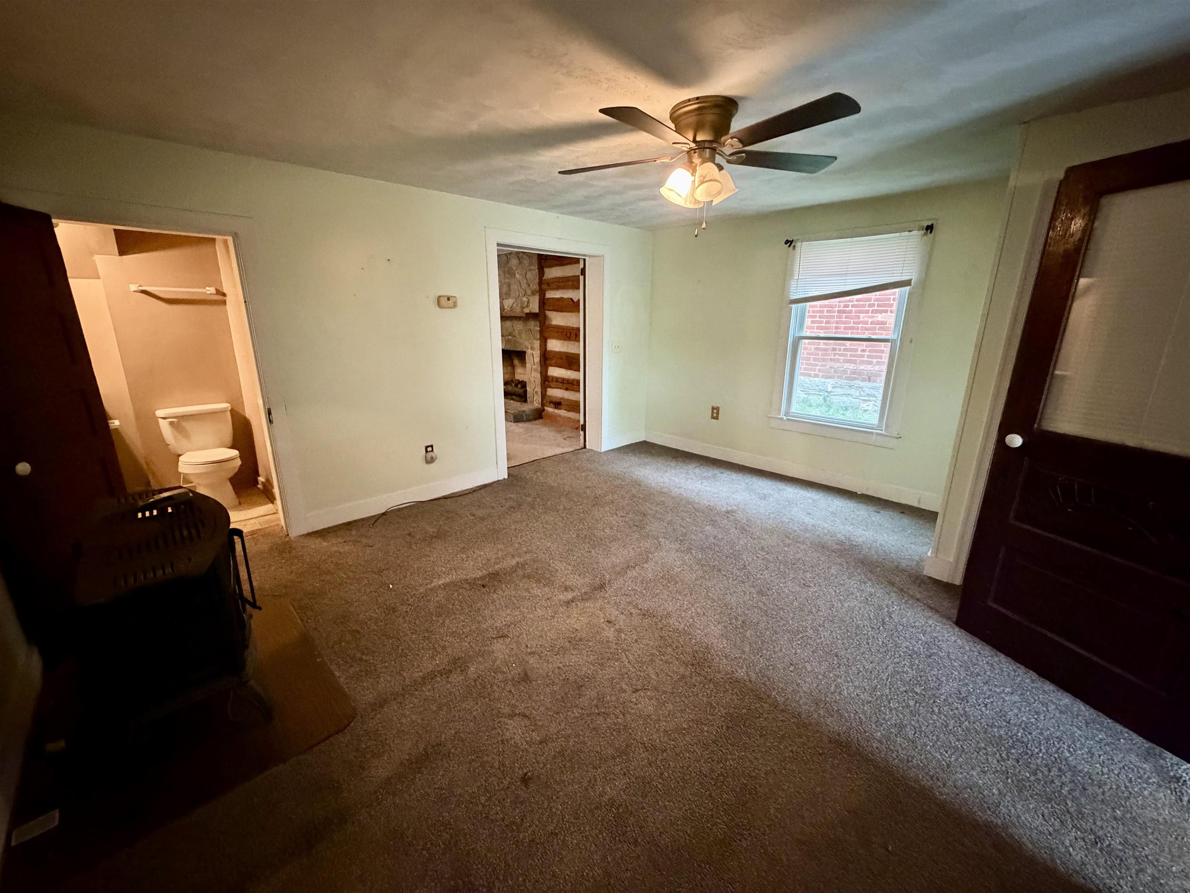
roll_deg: +0.9
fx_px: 481
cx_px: 595
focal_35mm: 14
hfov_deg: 102.1
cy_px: 446
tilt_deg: -15.2
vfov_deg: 85.7
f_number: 2.2
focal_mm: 2.22
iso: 1250
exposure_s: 1/40
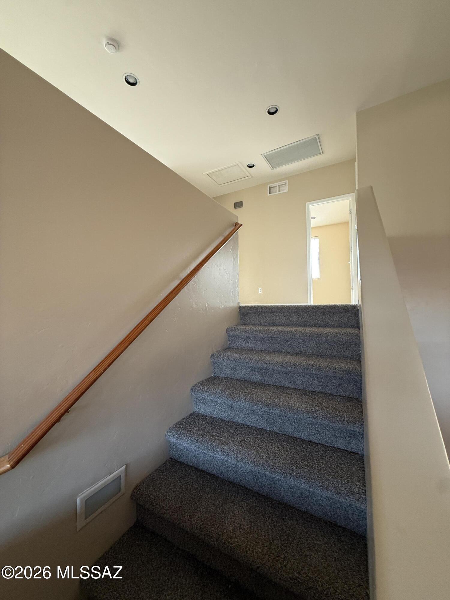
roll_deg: +0.5
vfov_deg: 102.1
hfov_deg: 85.7
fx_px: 243
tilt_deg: +2.5
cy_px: 300
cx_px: 225
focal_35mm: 14
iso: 200
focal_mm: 2.22
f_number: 2.2
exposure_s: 1/60
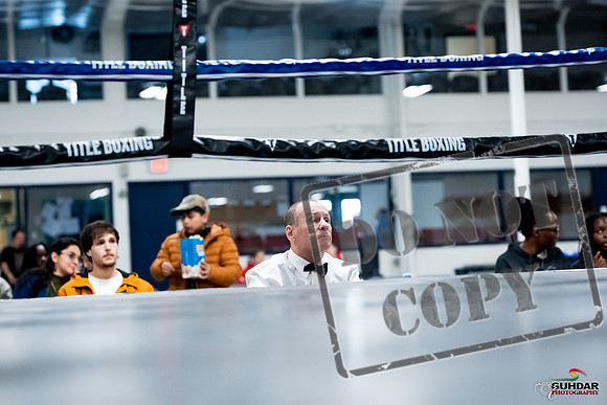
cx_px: 304
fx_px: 1771
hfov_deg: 19.5
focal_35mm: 105
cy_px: 202
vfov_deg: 13.0
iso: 4000
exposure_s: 1/800
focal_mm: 70
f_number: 2.2
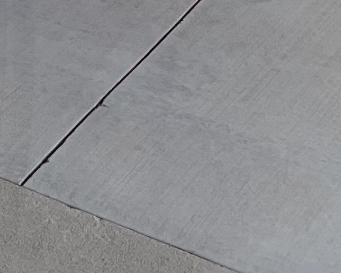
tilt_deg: -22.7
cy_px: -162
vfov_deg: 8.0
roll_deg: -2.2
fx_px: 1898
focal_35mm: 188
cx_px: -753
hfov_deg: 8.3
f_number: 1.8
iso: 16
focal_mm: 3
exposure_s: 1/1055
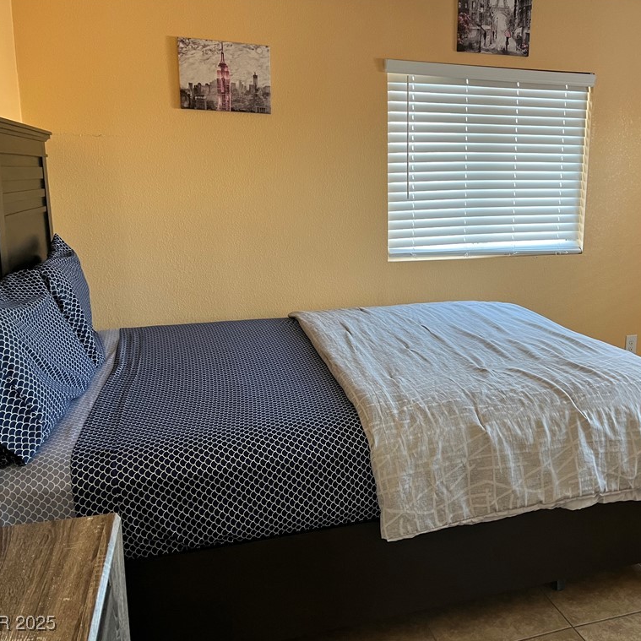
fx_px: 649
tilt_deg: -12.9
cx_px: 403
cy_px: 318
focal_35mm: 31
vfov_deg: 52.5
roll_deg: -0.6
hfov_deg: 51.9
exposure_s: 1/71
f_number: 1.6
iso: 125
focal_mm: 5.1
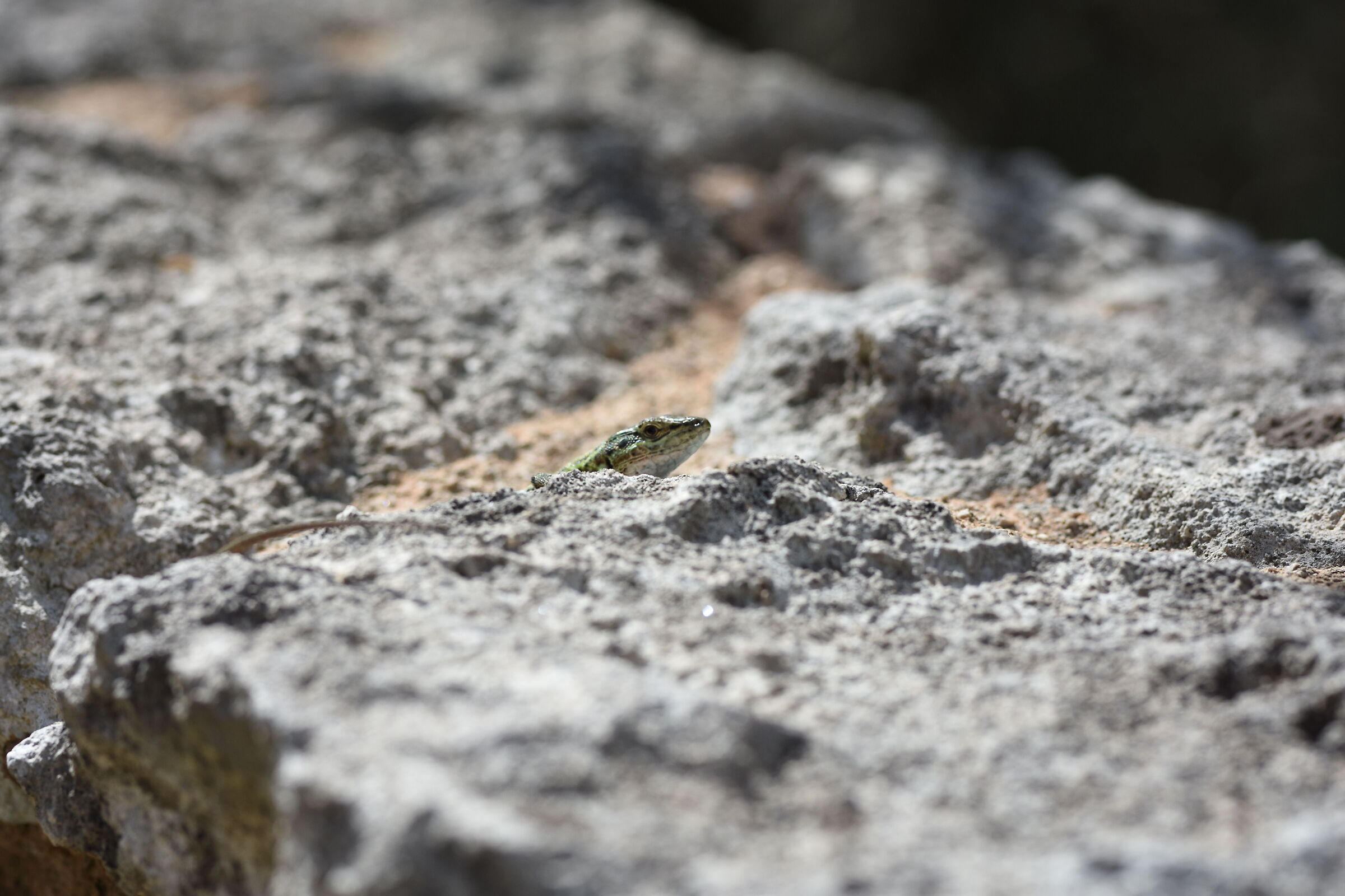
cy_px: 448
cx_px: 672
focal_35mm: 128
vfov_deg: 10.8
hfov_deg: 16.1
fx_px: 4763
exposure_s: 1/2000
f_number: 4
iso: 250
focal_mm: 85
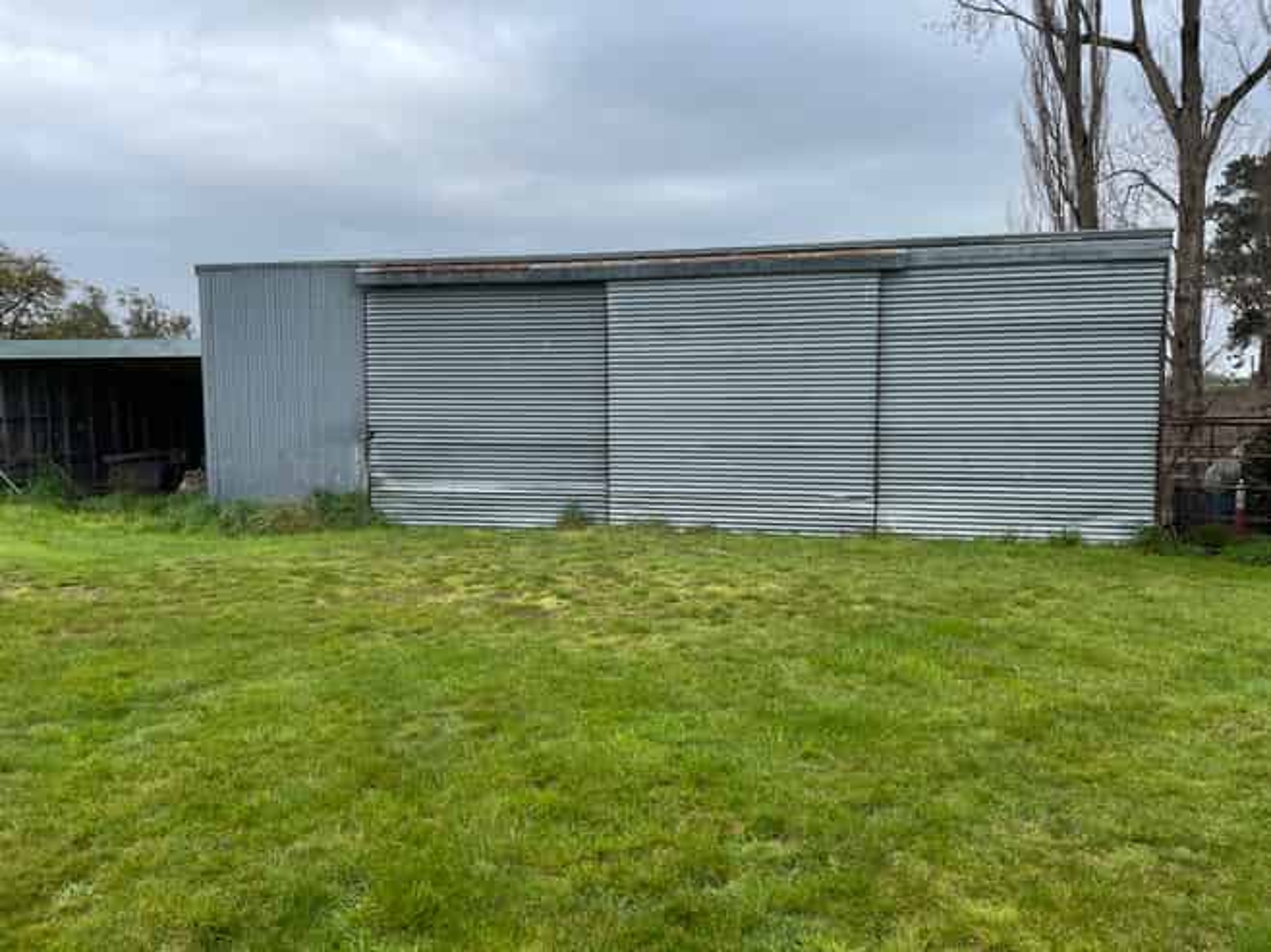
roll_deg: +0.1
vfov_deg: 53.0
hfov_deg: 67.3
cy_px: 476
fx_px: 954
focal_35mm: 26
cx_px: 636
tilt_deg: -5.6
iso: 32
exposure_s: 1/836
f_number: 1.6
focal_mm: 4.2
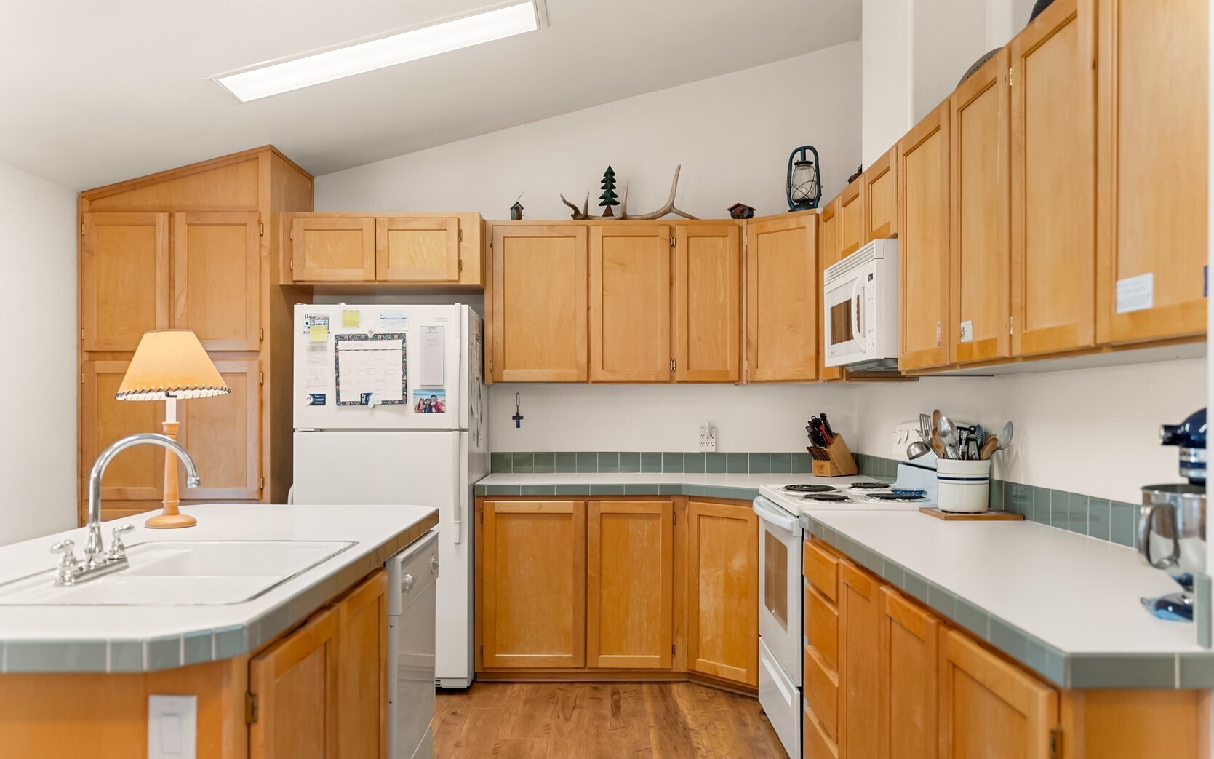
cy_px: 408
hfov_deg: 64.6
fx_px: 959
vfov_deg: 43.1
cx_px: 605
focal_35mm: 29
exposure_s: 1/15
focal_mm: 28
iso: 400
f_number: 2.8
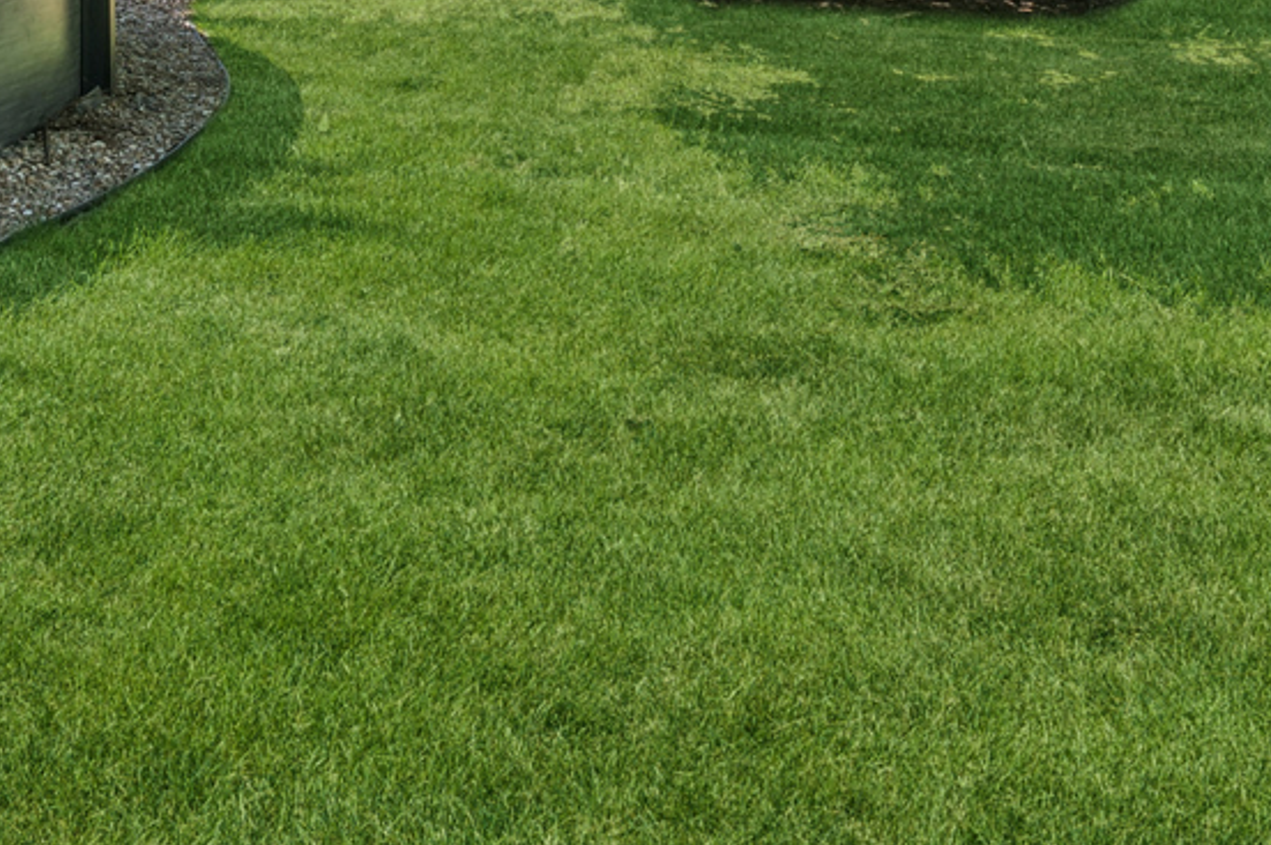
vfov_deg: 24.4
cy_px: -175
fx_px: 1764
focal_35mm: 50
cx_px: 528
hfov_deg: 39.5
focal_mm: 17
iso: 400
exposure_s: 1/80
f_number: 11
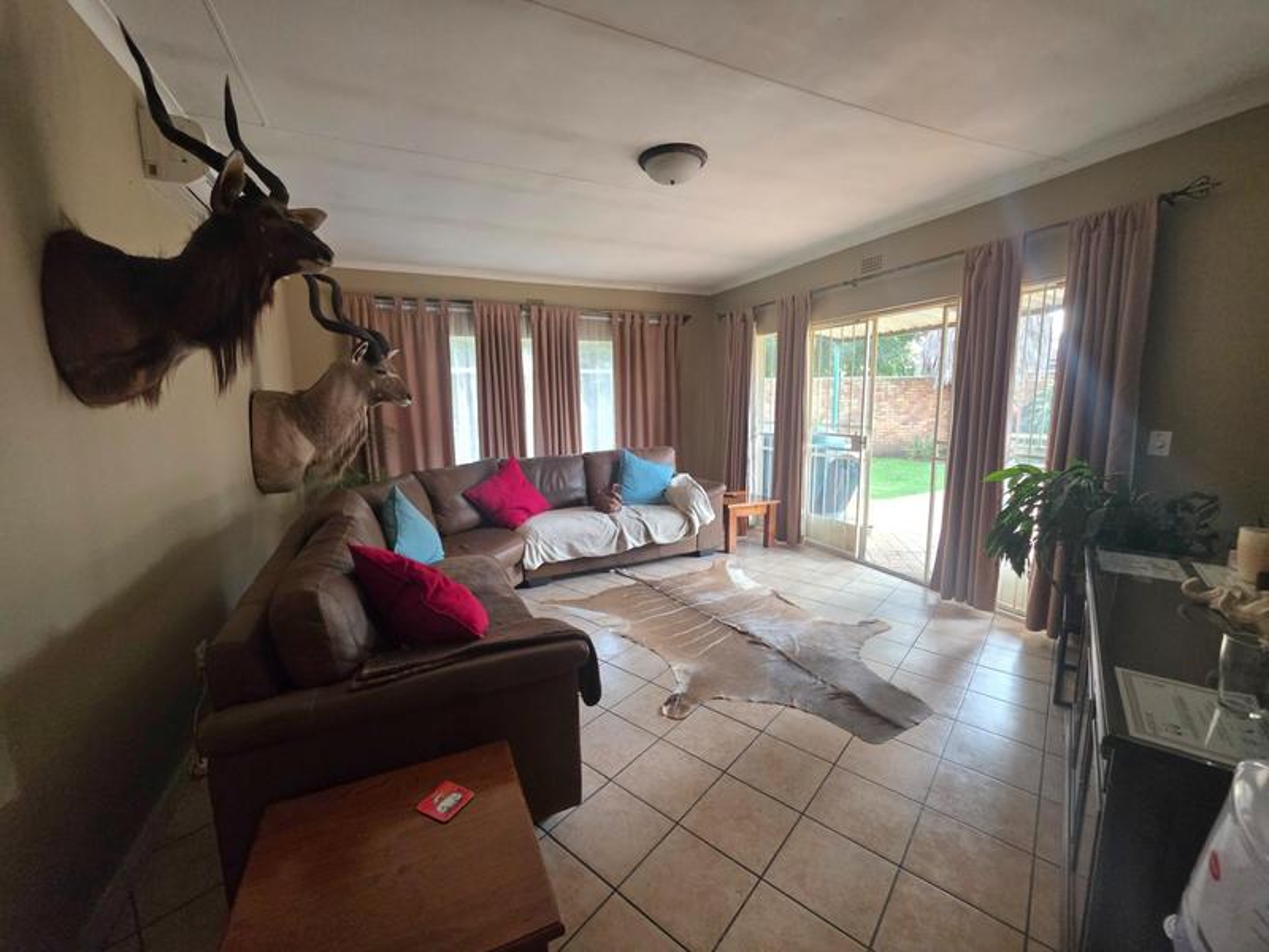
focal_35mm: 13
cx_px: 634
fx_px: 477
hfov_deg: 106.2
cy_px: 476
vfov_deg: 89.9
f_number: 1.9
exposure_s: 1/101
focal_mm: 2.2
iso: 250
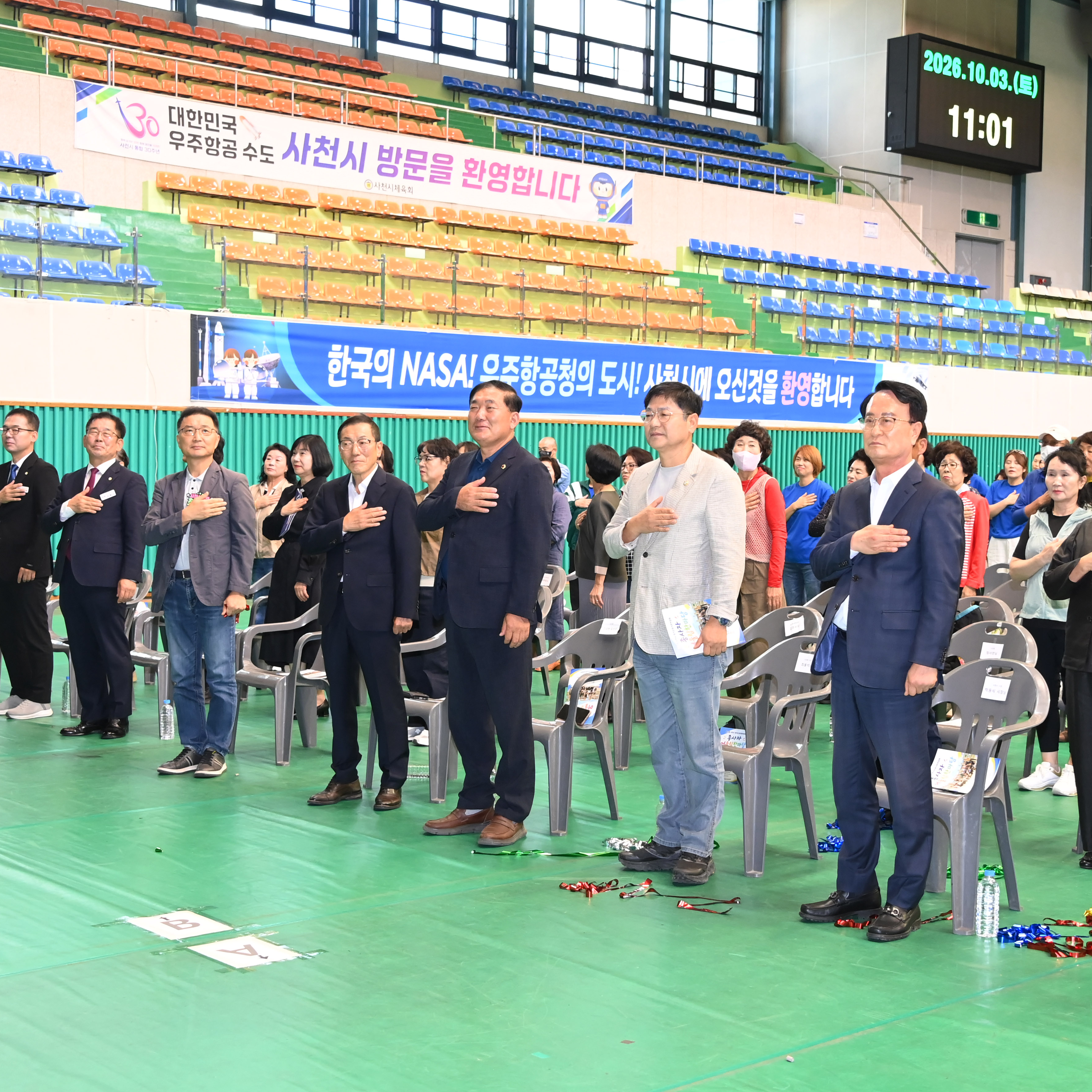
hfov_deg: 35.1
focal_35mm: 48
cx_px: 710
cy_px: 557
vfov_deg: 35.4
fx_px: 1713
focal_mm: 36
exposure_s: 1/250
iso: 2500
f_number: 6.3
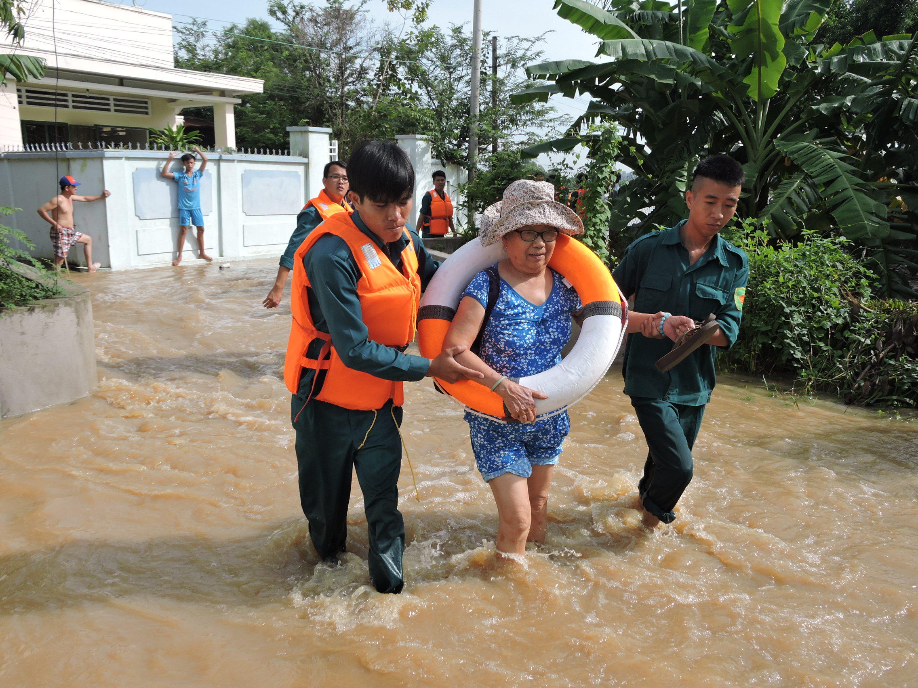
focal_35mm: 30
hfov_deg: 60.0
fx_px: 796
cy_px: 344
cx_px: 459
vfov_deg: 46.8
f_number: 3.5
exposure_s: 1/800
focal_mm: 5.4
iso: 100
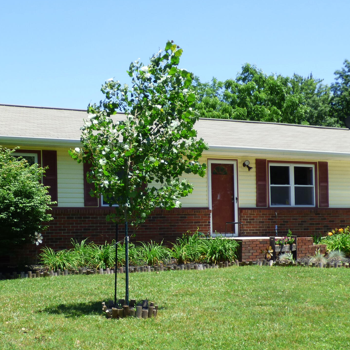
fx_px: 766
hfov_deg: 25.6
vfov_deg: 25.6
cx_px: 111
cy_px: 230
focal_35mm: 67
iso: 100
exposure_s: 1/500
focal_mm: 6.18
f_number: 3.4
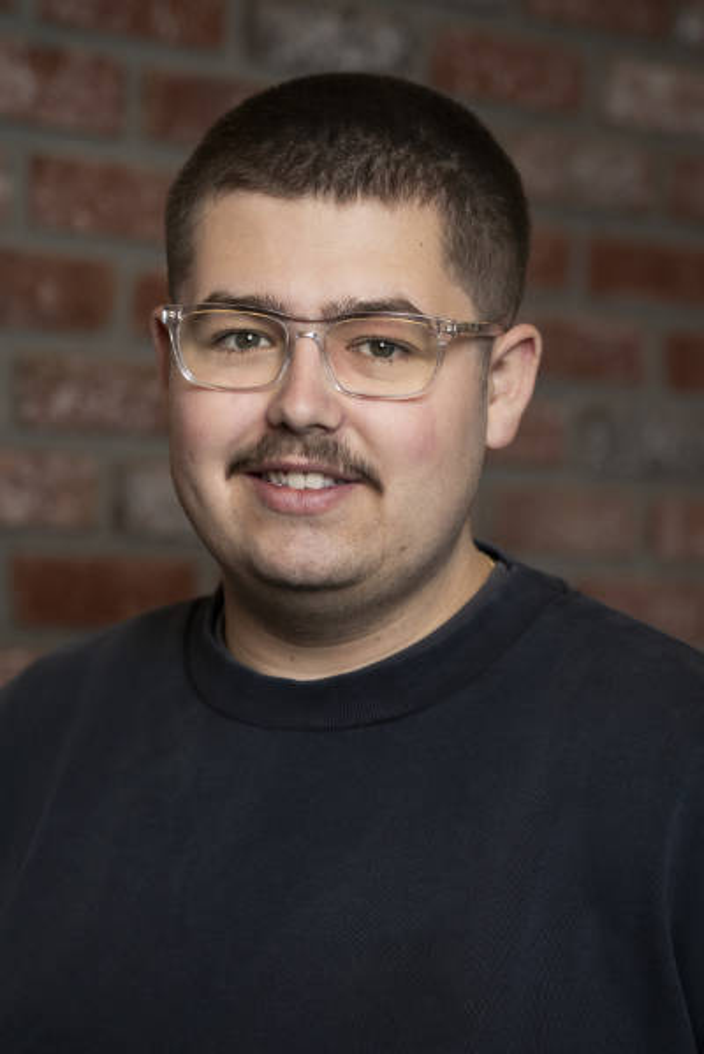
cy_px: 527
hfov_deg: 17.6
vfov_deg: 26.1
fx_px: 2276
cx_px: 352
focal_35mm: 78
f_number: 3.2
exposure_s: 1/160
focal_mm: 77.7
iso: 400
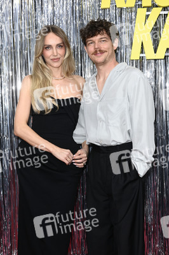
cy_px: 128
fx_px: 494
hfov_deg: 19.4
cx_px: 84
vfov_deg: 28.9
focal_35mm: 70
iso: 400
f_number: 5.6
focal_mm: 70
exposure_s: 1/250
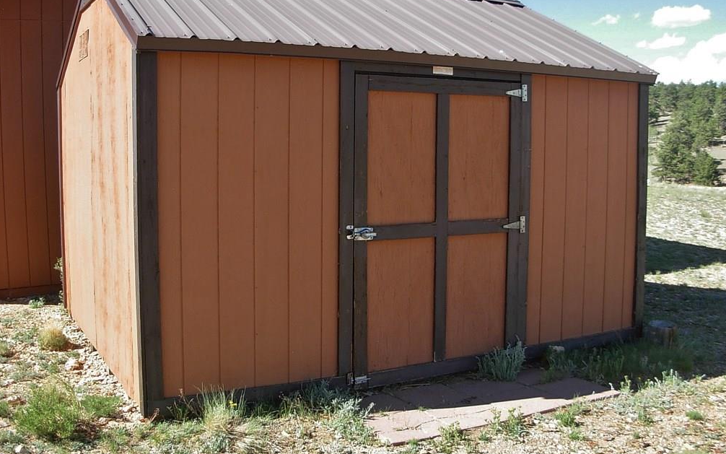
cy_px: 188
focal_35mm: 41
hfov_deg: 48.2
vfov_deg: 31.2
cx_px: 362
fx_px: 811
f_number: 2.9
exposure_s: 1/430
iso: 79
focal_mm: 6.3
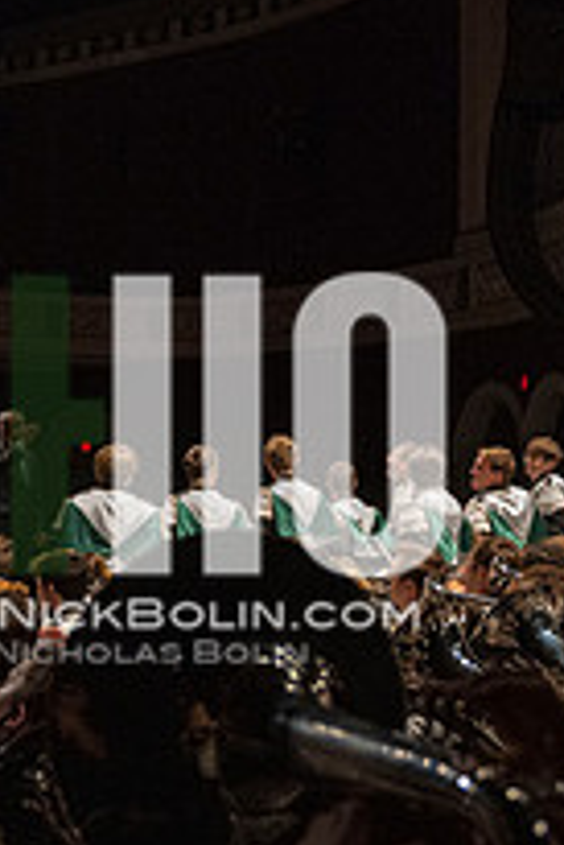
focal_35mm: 68
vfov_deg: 29.6
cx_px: 136
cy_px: 468
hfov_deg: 19.9
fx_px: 1595
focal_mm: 24
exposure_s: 1/500
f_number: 4
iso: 2500
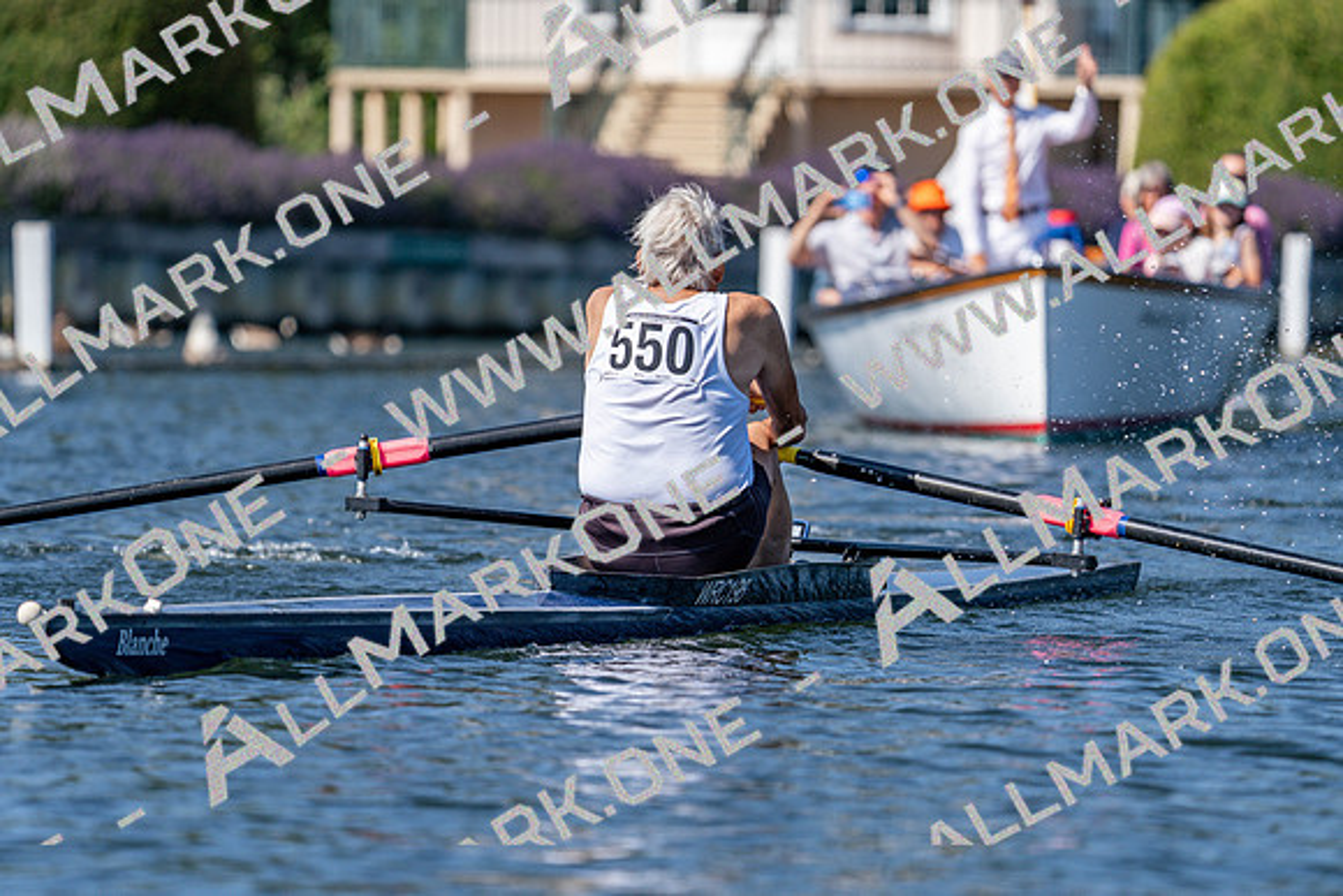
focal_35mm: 344
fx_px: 12836
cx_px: 672
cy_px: 448
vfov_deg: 4.0
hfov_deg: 6.0
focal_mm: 344
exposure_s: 1/1600
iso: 200
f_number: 6.3
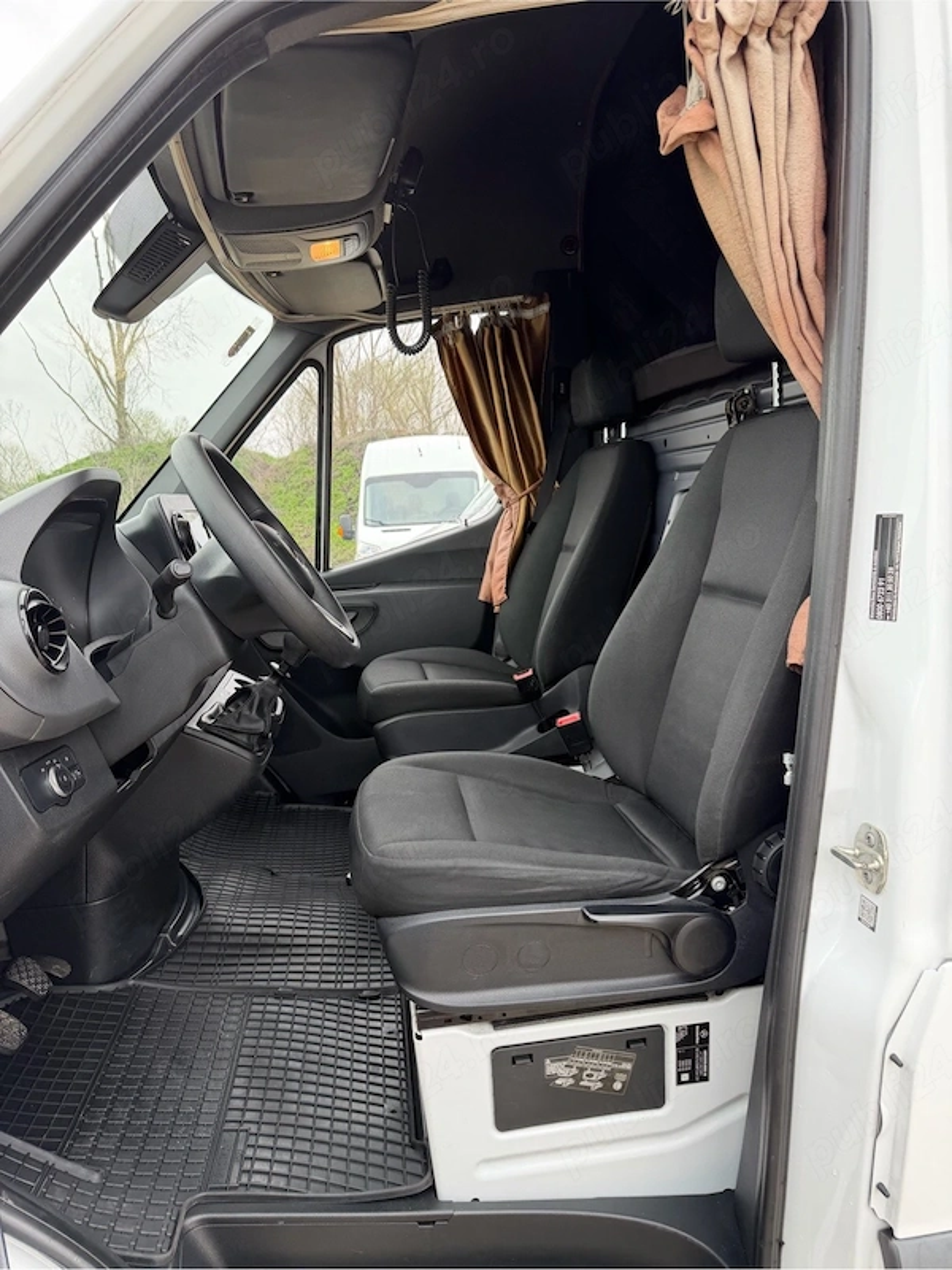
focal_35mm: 24
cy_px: 635
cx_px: 476
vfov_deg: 71.6
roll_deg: +1.0
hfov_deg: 56.8
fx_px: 880
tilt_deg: -8.8
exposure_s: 1/246
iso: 80
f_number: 1.78
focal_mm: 6.76
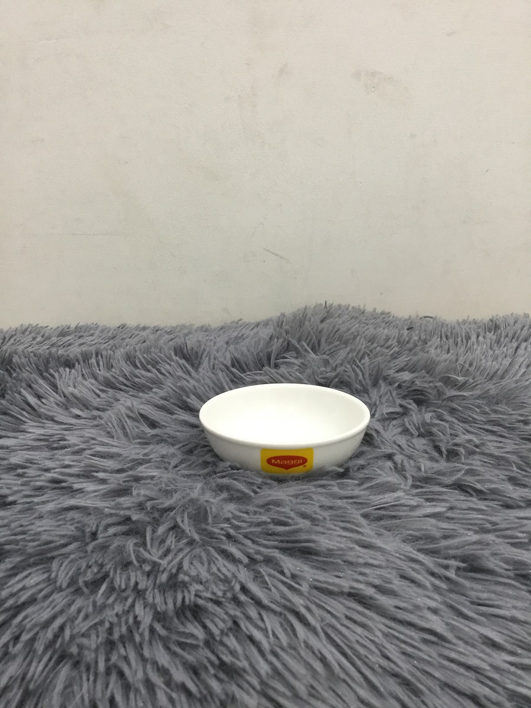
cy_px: 354
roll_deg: +1.8
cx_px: 266
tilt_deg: -18.2
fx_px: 634
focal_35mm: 31
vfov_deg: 58.4
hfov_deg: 45.4
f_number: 2.4
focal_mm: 3.3
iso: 125
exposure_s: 1/33
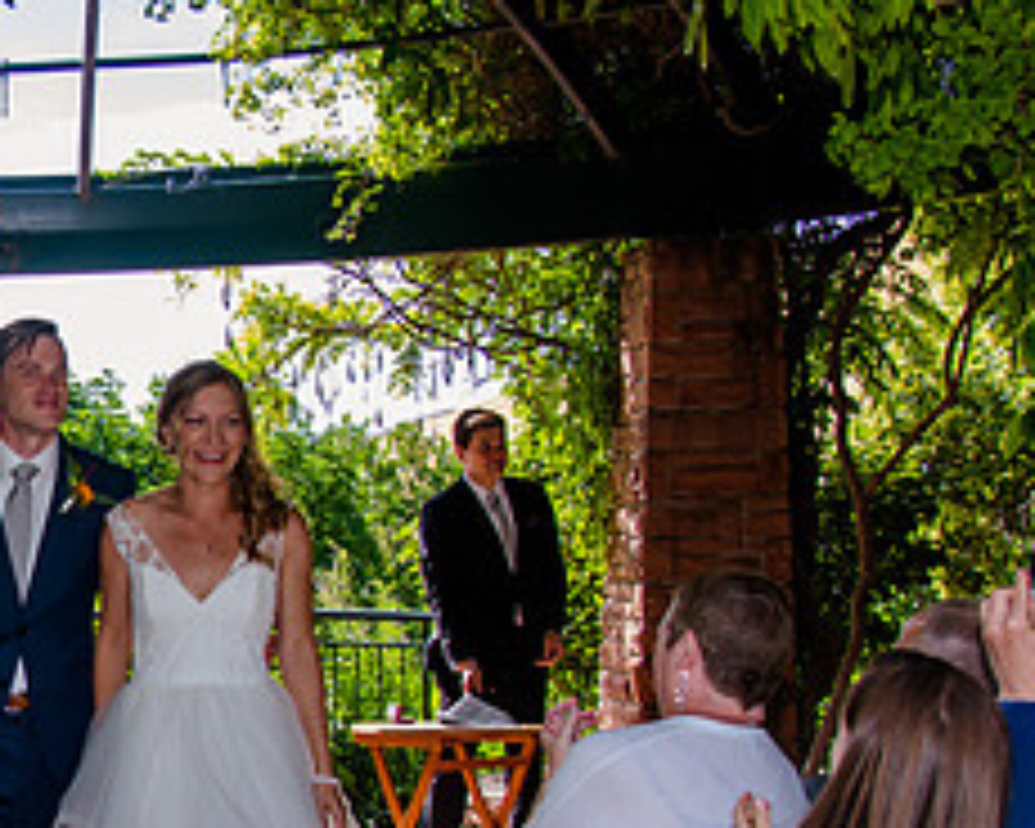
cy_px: 618
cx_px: -196
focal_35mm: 76
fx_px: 2328
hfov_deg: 23.1
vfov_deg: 20.0
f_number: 4.5
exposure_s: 1/250
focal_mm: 27
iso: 200
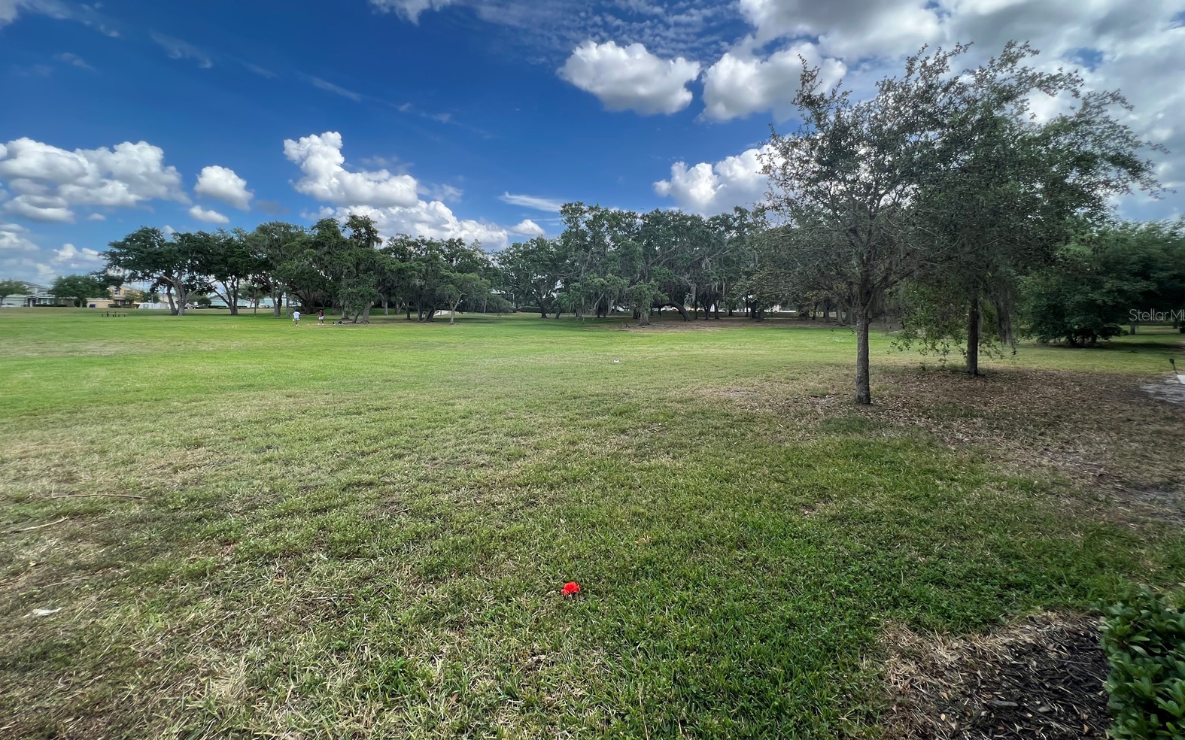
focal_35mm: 14
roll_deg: -0.5
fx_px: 452
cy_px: 314
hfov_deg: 105.3
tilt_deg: -1.5
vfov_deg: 78.1
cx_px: 598
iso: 32
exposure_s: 1/911
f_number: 1.8
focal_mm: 1.57
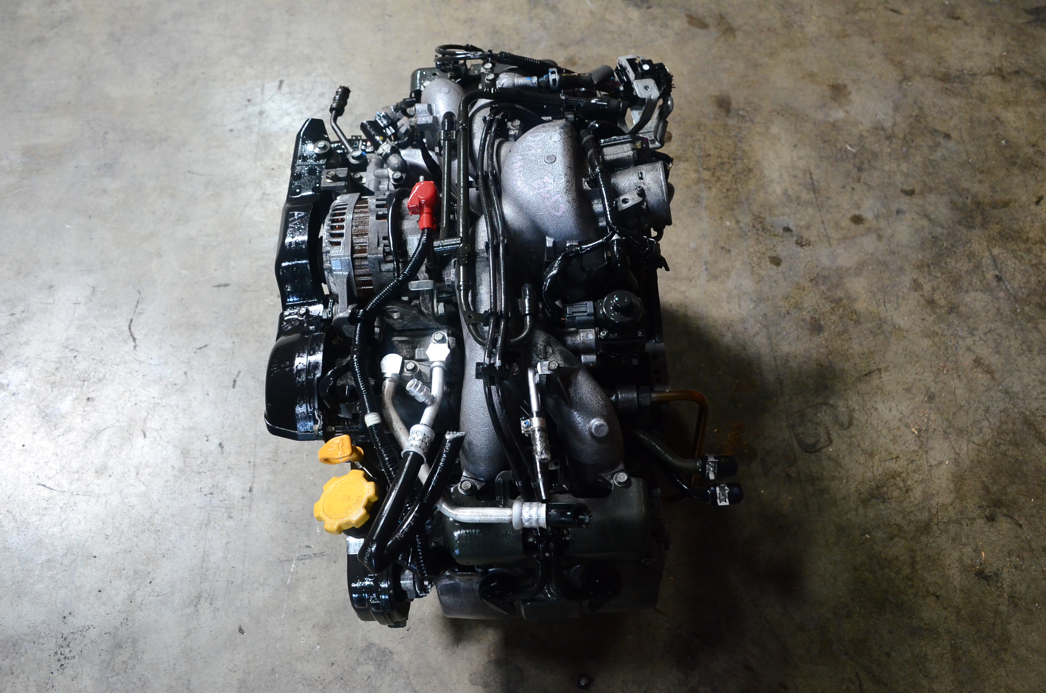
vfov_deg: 43.4
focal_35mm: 30
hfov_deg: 62.0
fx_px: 870
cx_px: 523
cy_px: 346
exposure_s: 1/100
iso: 2500
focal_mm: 20
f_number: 5
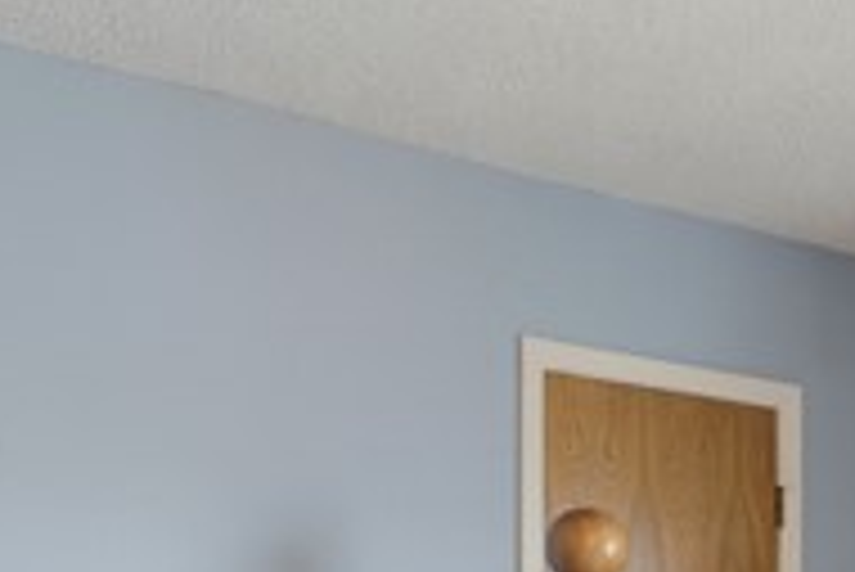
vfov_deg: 16.2
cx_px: 986
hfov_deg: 23.5
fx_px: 1901
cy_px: 745
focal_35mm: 80
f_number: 9
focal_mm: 14
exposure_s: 2
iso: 100
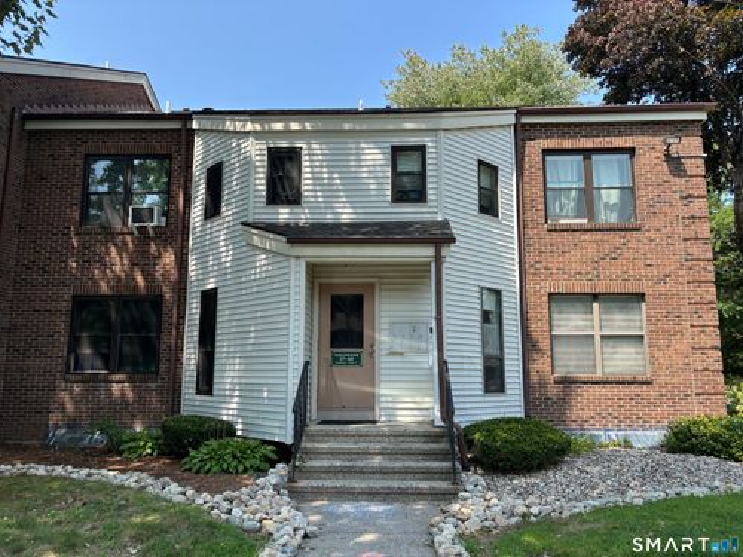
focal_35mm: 26
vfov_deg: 53.1
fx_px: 558
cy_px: 278
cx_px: 372
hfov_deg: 67.3
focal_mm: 5.96
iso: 50
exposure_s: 1/1139
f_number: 1.6
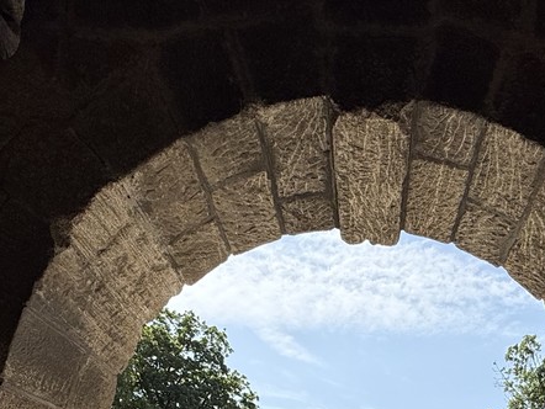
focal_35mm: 38
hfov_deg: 47.9
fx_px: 599
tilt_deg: +2.3
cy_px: 535
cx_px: 375
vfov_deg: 29.9
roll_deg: -1.8
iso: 50
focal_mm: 2.22
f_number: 2.2
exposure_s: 1/2165
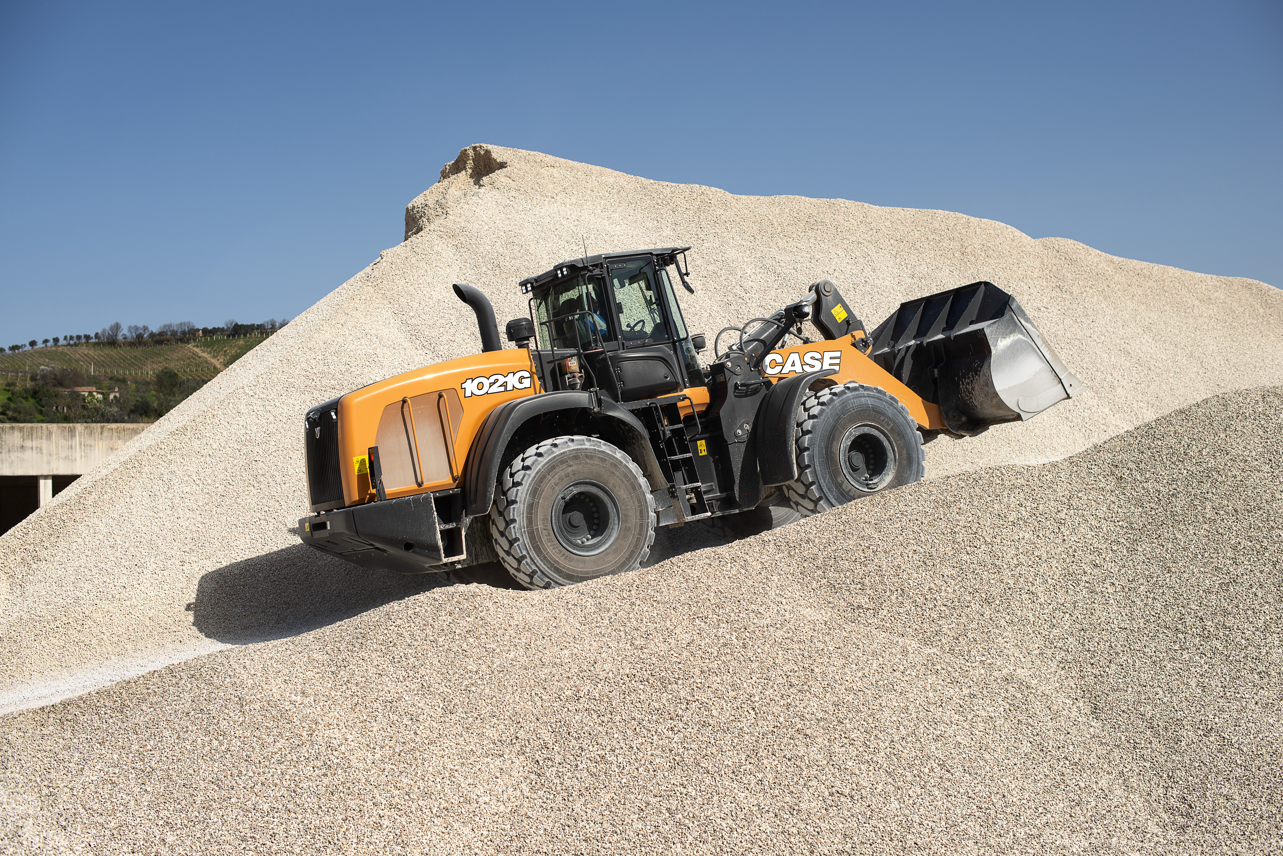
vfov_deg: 27.0
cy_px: 428
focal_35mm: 50
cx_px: 642
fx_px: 1782
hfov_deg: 39.6
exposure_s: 1/1000
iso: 50
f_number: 4.5
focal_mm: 50
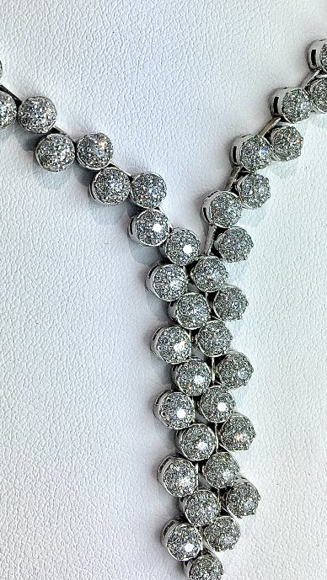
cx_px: 105
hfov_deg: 21.8
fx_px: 847
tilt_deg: -24.8
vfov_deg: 37.3
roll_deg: -2.3
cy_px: 182
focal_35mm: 55
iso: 25
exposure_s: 1/295
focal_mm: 4.15
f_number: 2.2
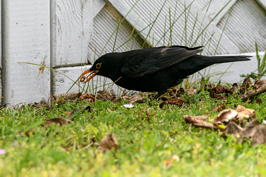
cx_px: 133
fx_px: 4987
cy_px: 88
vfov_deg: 2.0
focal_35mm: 675
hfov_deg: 3.1
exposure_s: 1/640
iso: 400
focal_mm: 450
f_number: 7.1
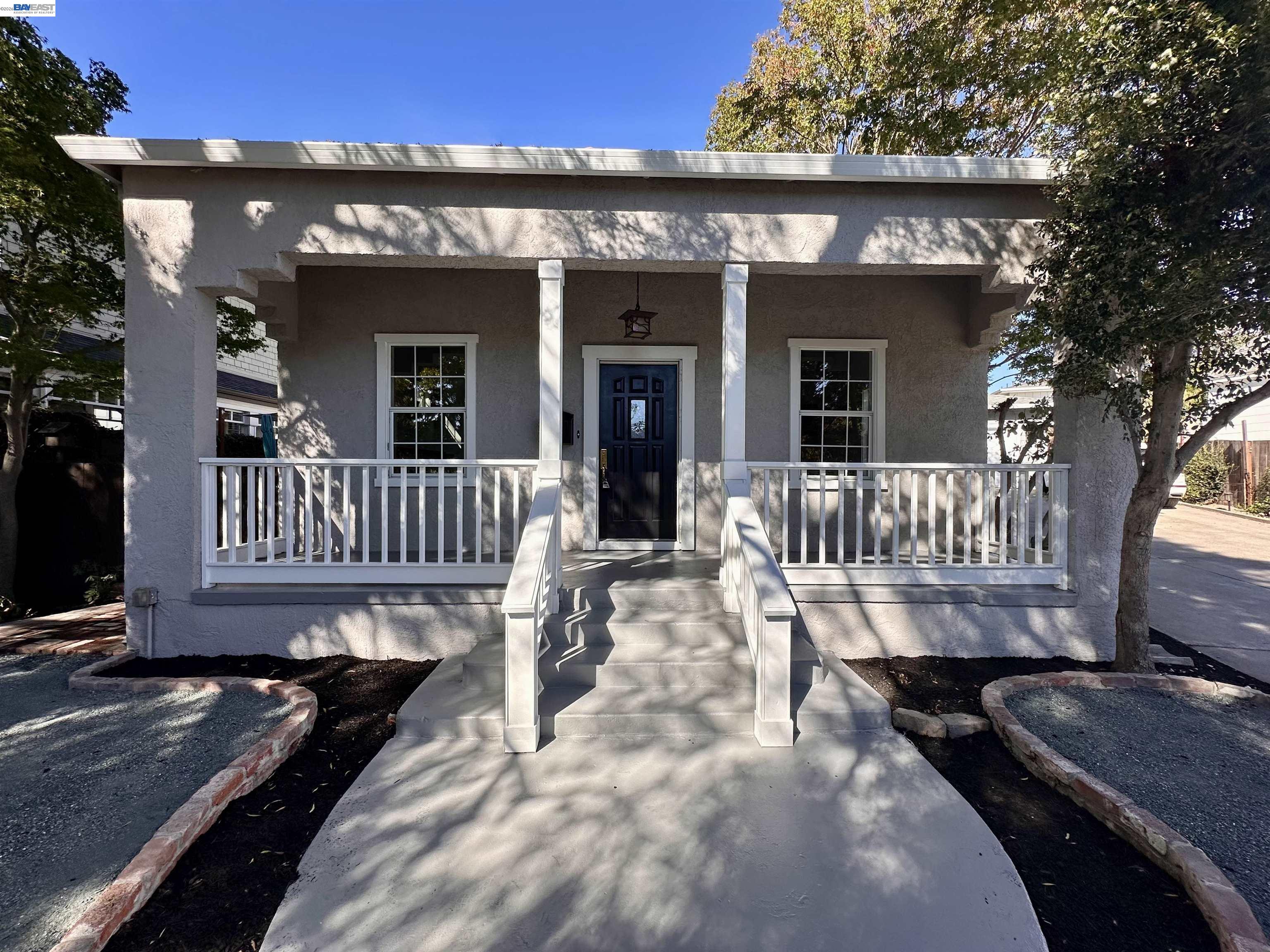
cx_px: 635
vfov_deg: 85.7
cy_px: 476
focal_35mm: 14
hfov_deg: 102.1
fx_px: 514
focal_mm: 2.22
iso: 40
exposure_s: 1/694
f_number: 2.2
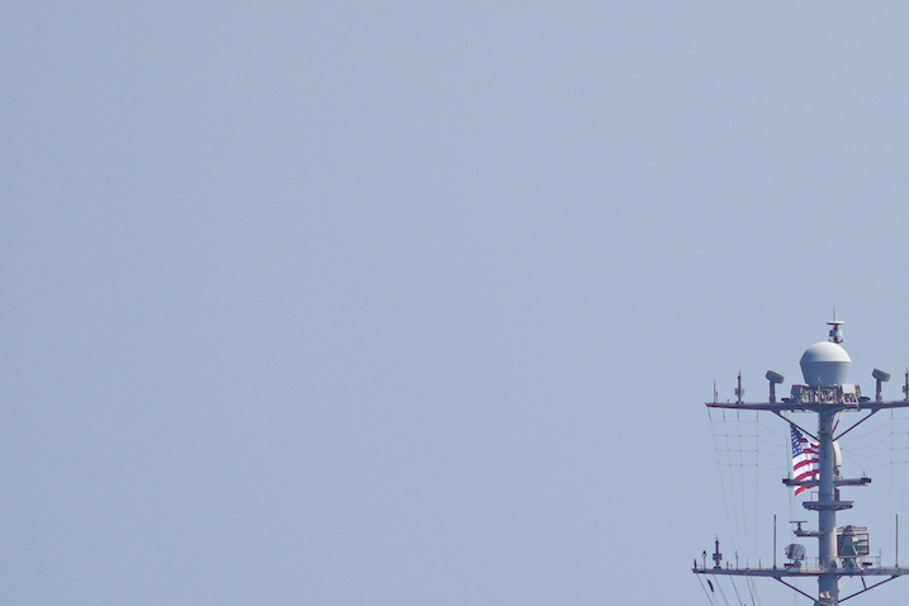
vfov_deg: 1.6
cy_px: 775
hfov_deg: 2.5
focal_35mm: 837
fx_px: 21133
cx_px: 909
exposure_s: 1/2000
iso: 50
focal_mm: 200
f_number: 2.8
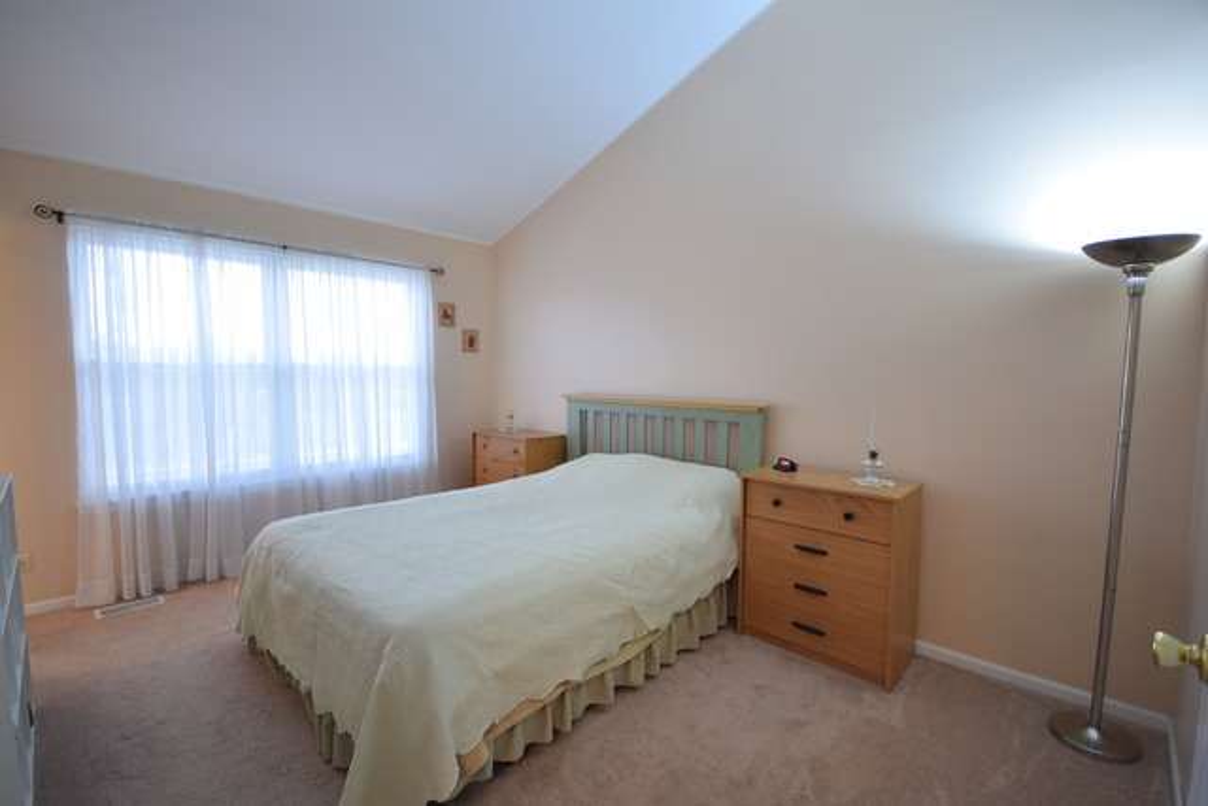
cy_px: 403
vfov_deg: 77.4
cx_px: 604
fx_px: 503
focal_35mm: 15
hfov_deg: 100.4
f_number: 4
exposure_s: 1/6
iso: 200
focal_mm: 10
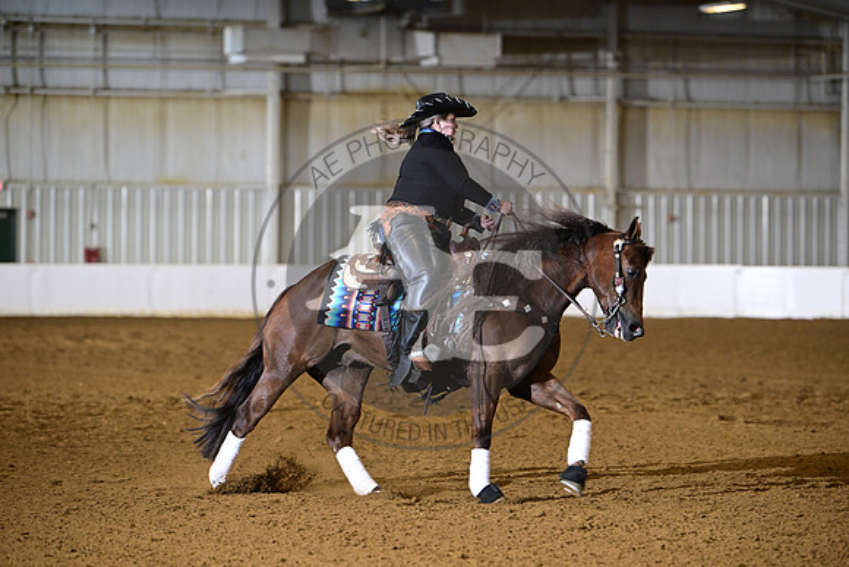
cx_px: 424
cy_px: 284
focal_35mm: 170
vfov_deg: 8.1
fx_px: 4010
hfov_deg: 12.1
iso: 2500
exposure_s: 1/200
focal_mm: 170
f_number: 4
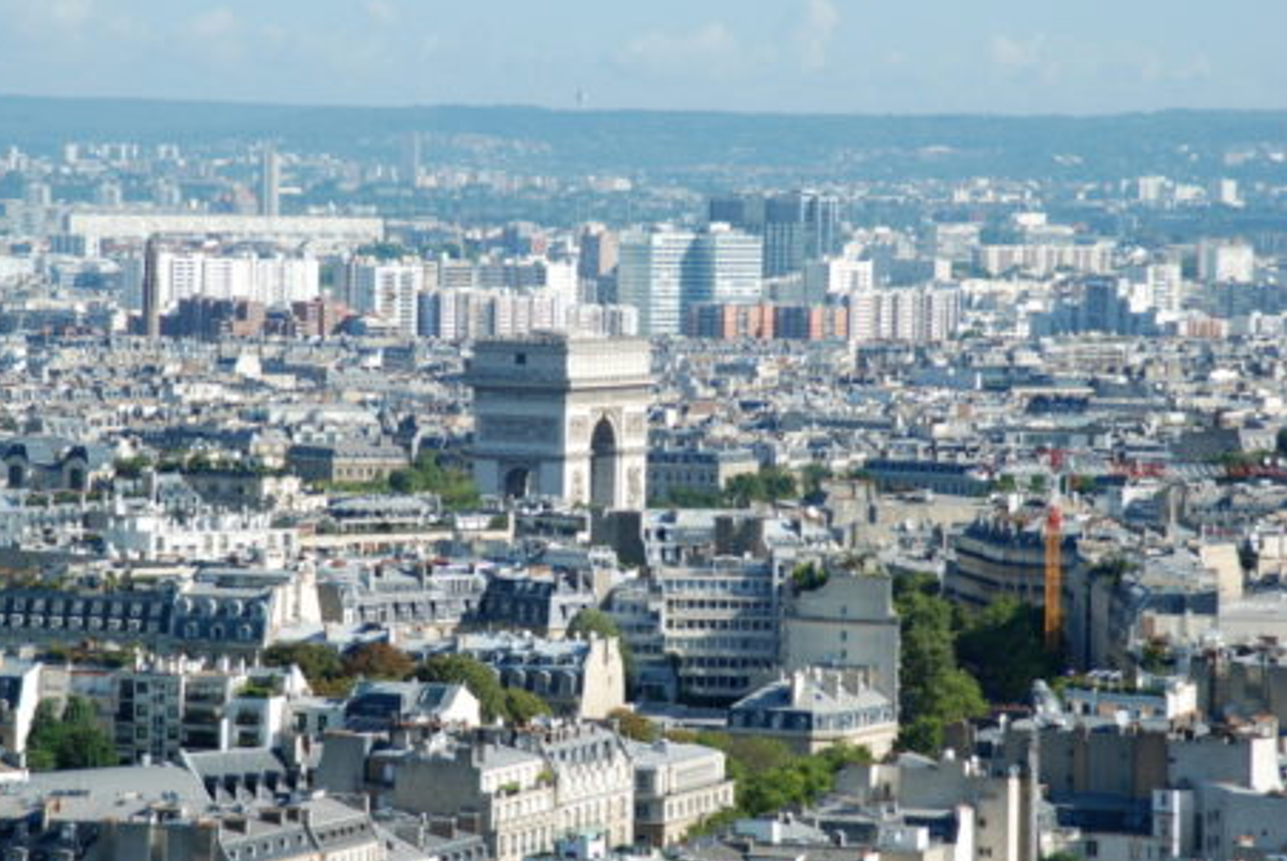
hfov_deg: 12.1
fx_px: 6047
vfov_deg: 8.1
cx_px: 580
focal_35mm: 169
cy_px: 470
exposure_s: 1/320
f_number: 5.3
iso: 100
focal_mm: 102
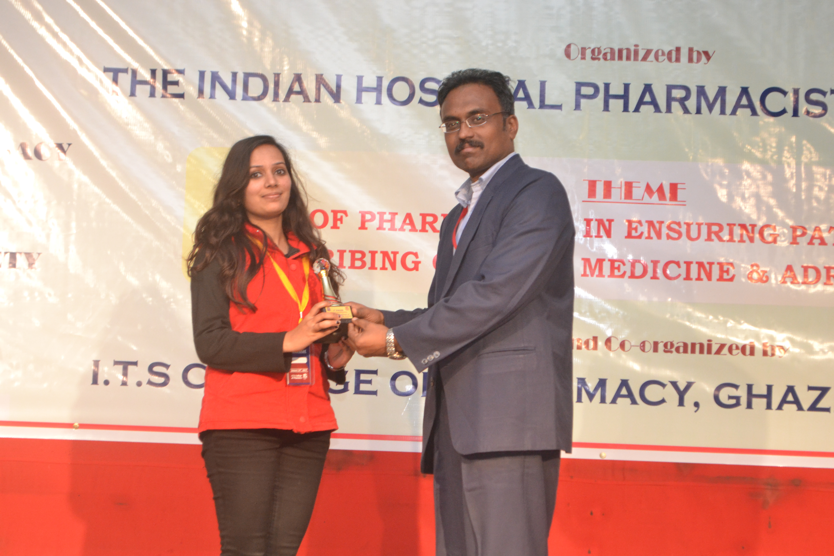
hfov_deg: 24.6
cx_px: 417
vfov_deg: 16.6
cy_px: 278
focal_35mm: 82
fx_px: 1911
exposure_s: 1/80
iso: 1600
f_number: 6.3
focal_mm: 55
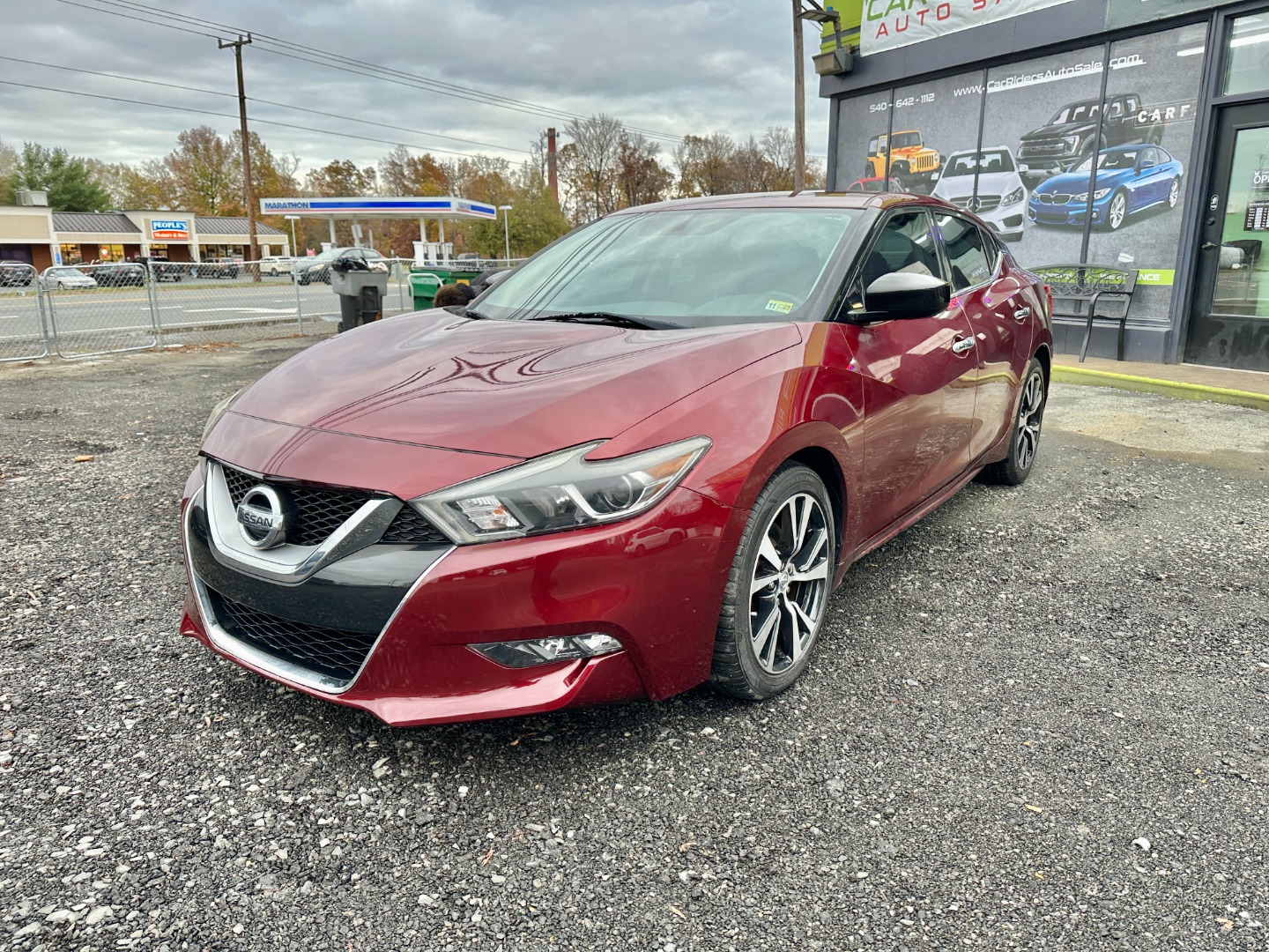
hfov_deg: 71.6
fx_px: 880
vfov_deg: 56.8
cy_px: 476
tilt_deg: -14.4
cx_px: 634
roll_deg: -0.6
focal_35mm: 24
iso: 64
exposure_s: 1/125
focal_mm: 6.86
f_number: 1.78
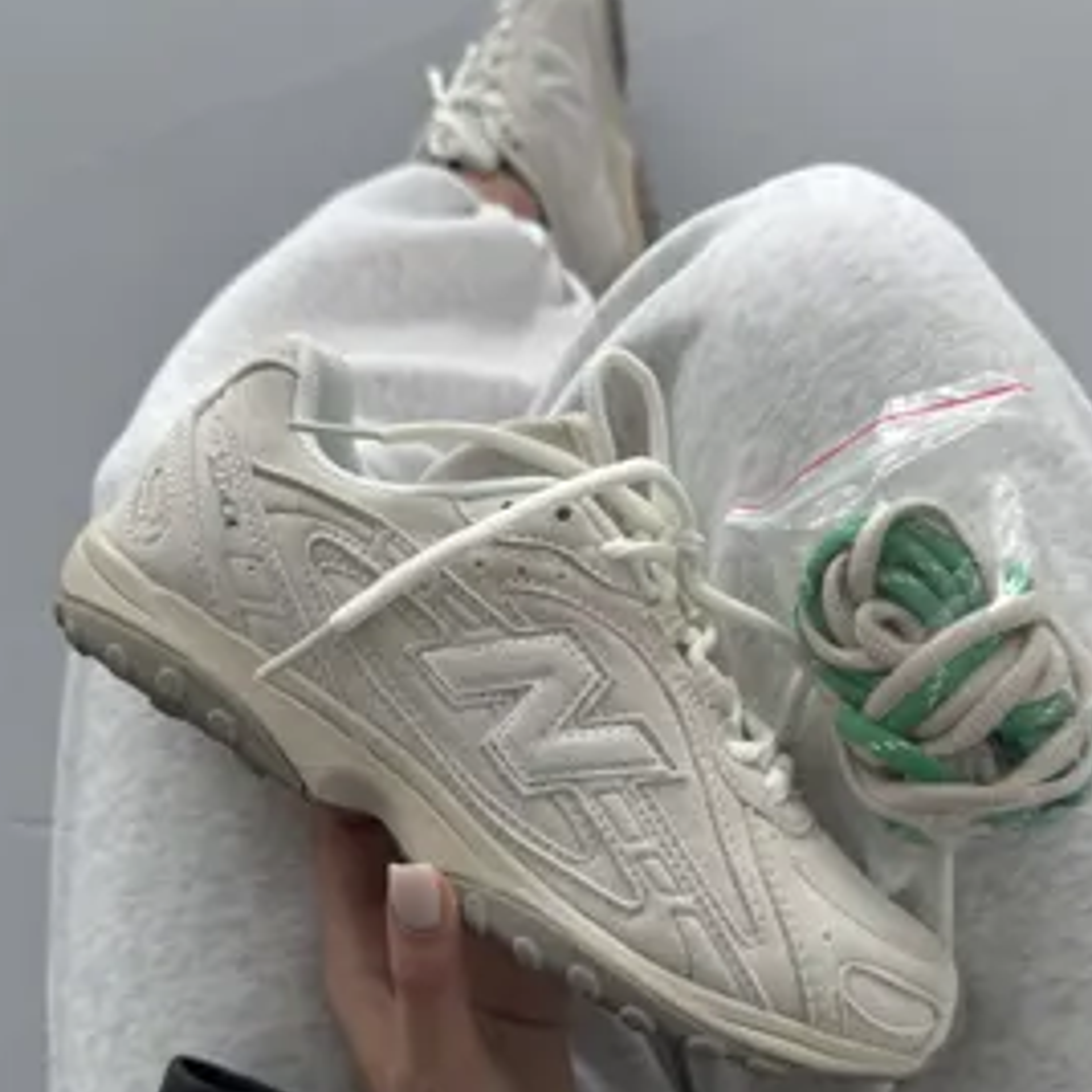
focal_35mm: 38
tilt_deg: -83.0
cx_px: 579
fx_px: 1356
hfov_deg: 43.8
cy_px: 660
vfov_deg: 43.6
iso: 80
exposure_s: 1/121
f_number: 1.78
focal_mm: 6.76
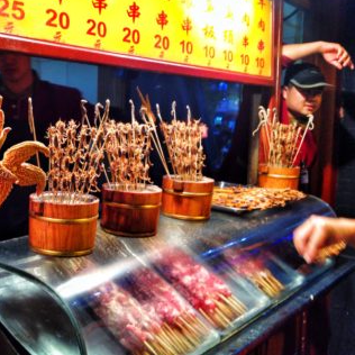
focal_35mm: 49
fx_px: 569
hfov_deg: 33.8
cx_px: 81
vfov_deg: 34.6
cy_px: 160
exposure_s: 1/30
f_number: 2.4
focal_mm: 4.28
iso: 64
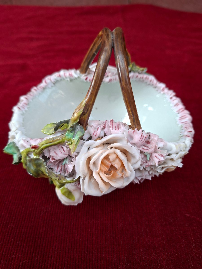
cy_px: 134
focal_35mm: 23
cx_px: 101
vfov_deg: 73.9
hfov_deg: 58.9
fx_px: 179
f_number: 1.8
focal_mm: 5.54
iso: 125
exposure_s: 1/100
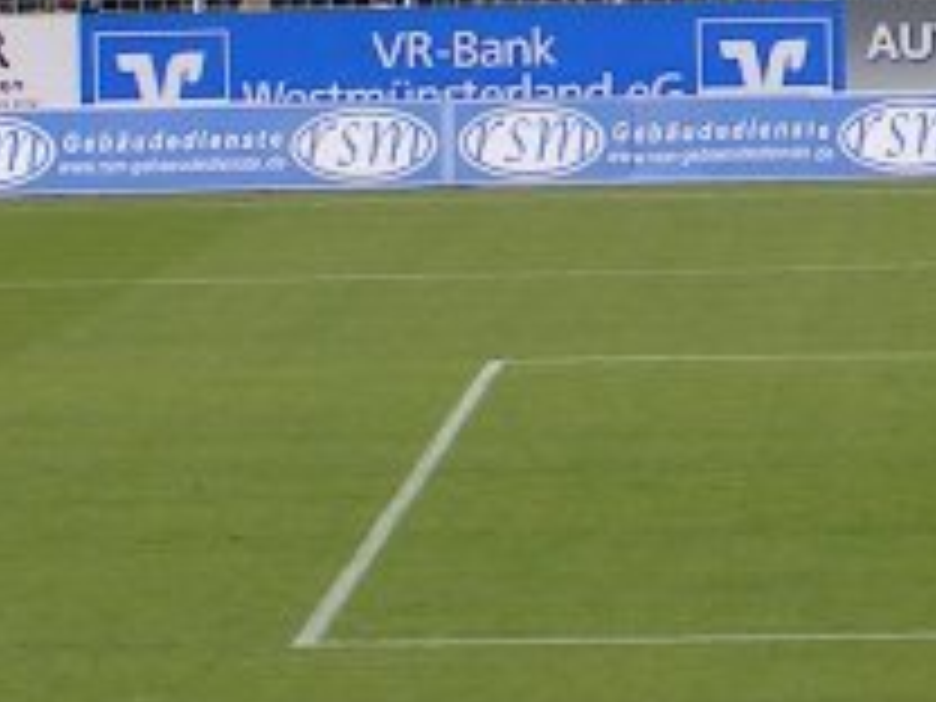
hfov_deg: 7.1
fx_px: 7490
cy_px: -382
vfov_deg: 5.3
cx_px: 1035
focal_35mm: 277
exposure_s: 1/320
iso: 50
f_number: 5
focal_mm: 11
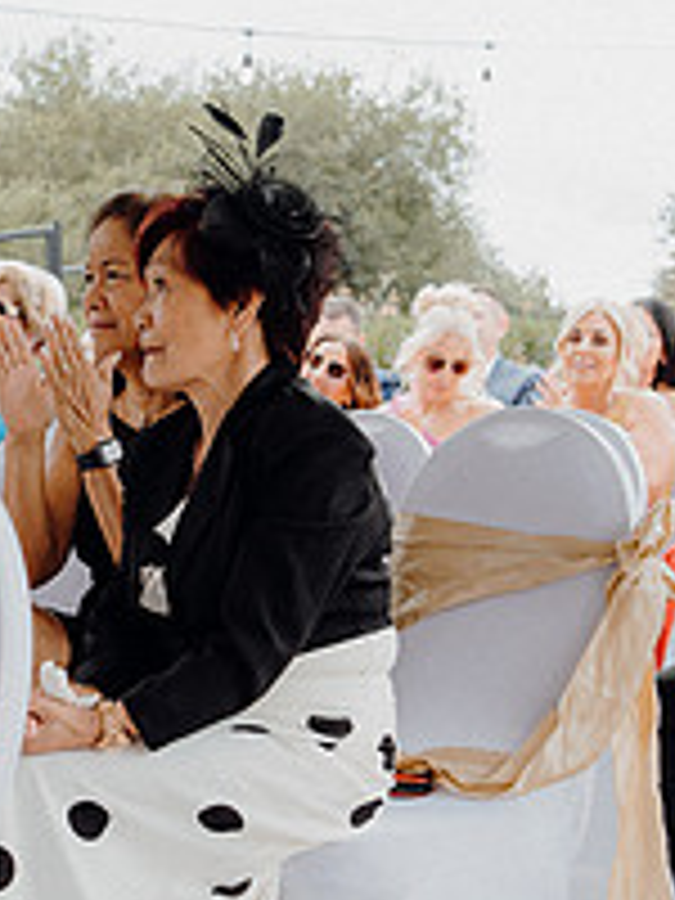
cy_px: 668
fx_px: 1742
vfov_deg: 28.6
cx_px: 117
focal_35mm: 67
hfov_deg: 21.6
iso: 125
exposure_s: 1/200
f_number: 3.5
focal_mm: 24
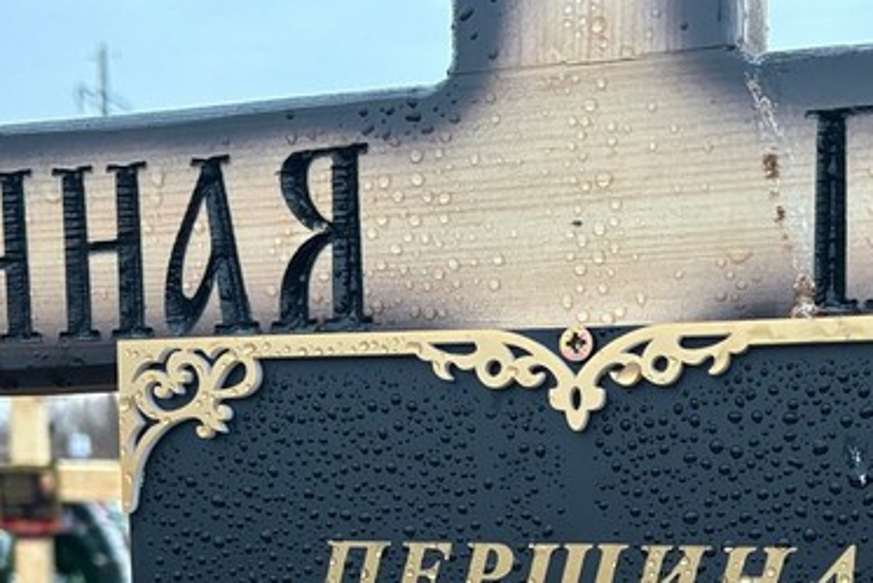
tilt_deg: -9.7
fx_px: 1407
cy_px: 667
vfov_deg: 21.9
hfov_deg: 33.9
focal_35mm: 58
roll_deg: -0.9
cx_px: 630
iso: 500
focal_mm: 5.96
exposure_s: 1/60
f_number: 1.6
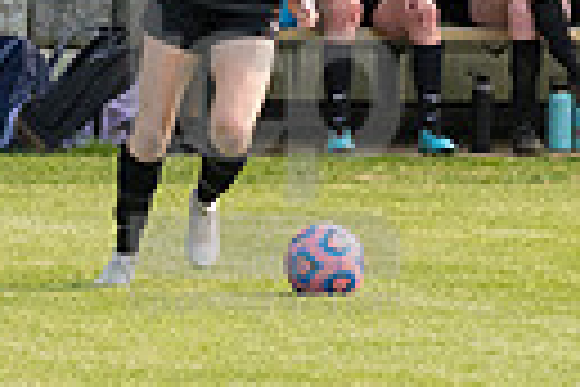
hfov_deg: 1.5
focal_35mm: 1346
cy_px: 158
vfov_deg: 1.0
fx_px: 21684
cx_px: 265
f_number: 5.6
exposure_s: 1/2000
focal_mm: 200
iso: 800
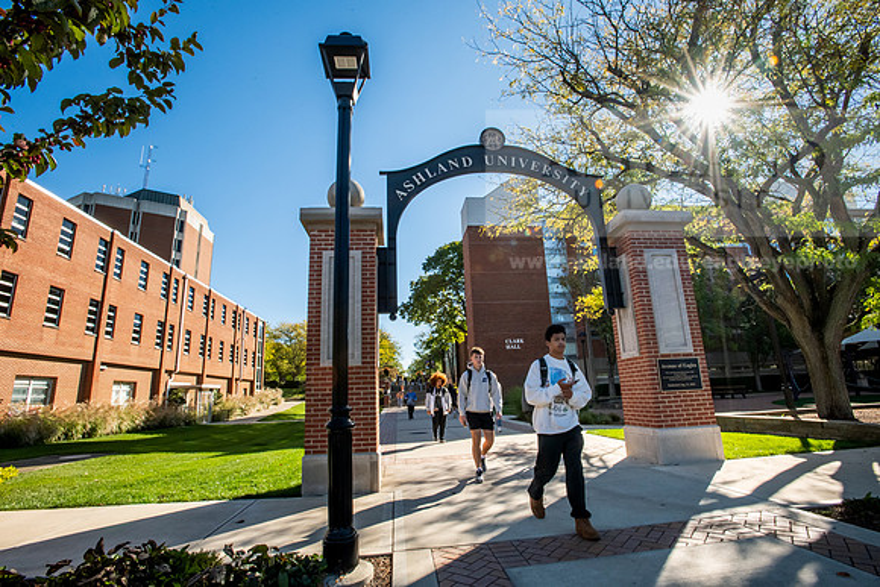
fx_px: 416
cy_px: 294
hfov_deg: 93.3
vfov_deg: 70.5
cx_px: 440
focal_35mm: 17
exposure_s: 1/160
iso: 1000
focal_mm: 17
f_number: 22
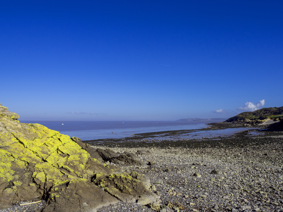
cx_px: 142
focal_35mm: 28
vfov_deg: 49.7
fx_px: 229
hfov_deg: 63.4
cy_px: 106
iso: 200
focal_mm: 14
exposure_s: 1/500
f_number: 10
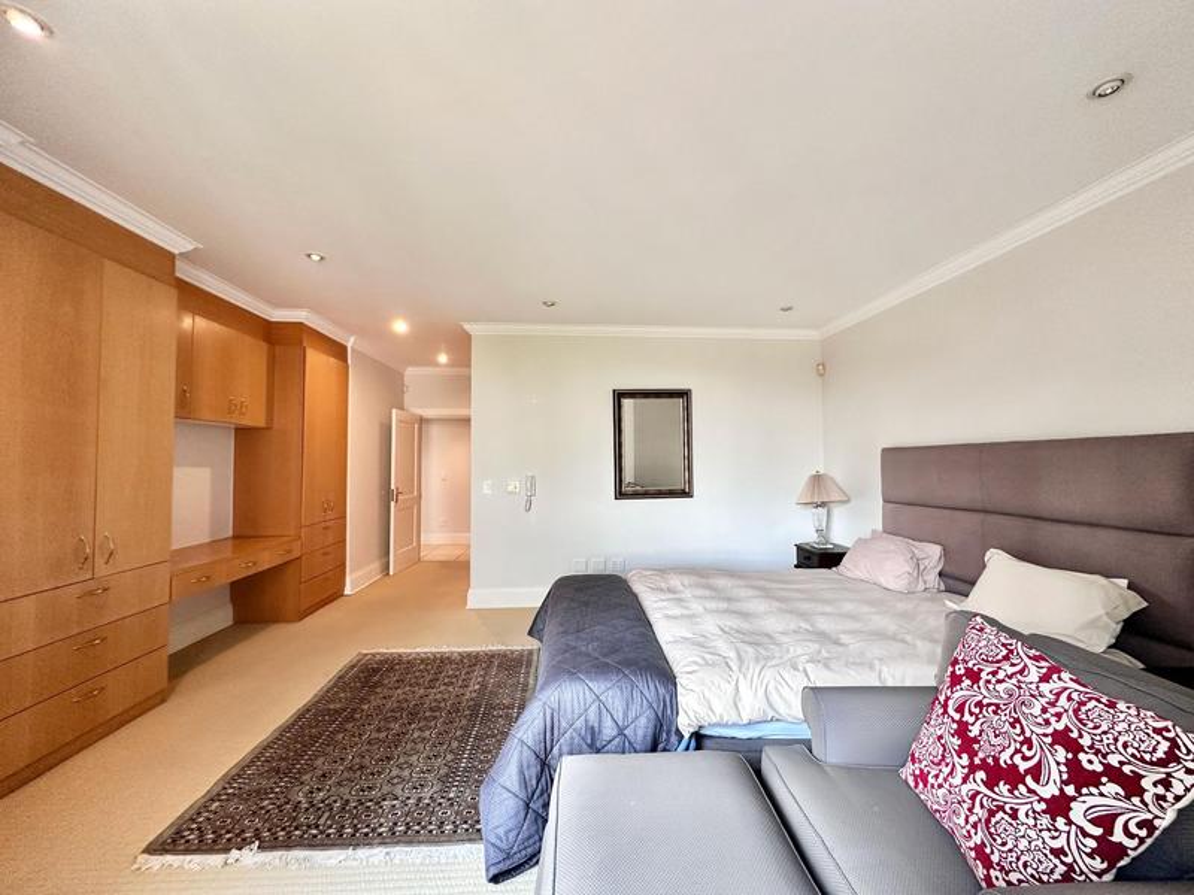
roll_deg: +0.2
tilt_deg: +1.4
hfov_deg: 102.1
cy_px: 448
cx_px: 597
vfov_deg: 85.7
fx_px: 483
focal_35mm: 14
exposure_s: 1/99
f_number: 2.2
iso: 160
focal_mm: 2.22
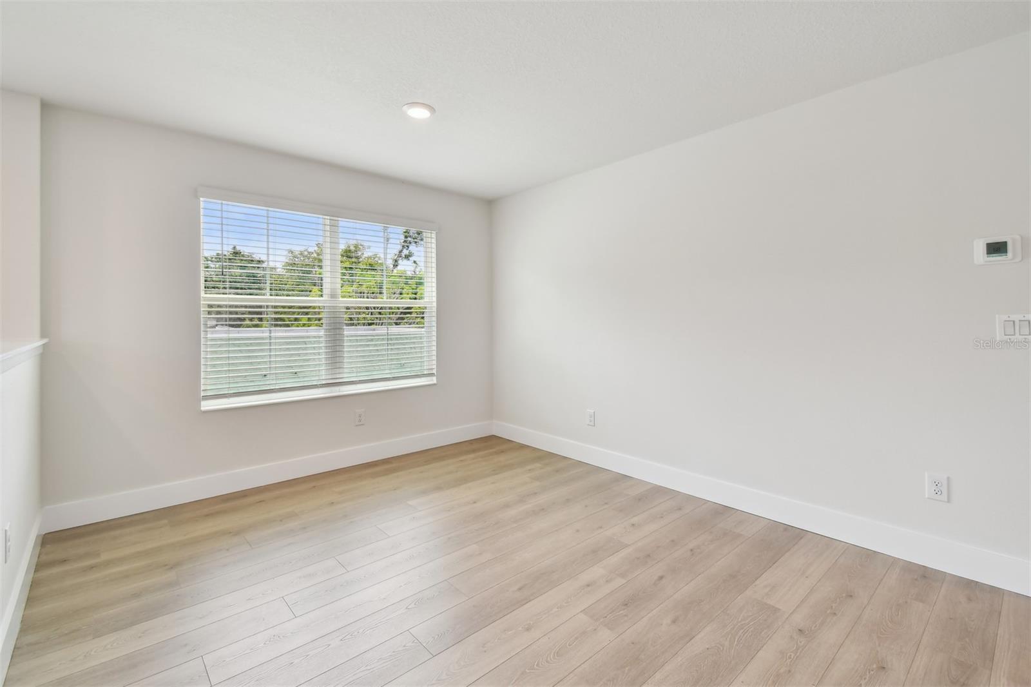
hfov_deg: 100.4
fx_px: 429
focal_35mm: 15
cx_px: 516
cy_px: 344
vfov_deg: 77.3
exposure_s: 1/50
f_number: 7.1
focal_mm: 10
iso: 100
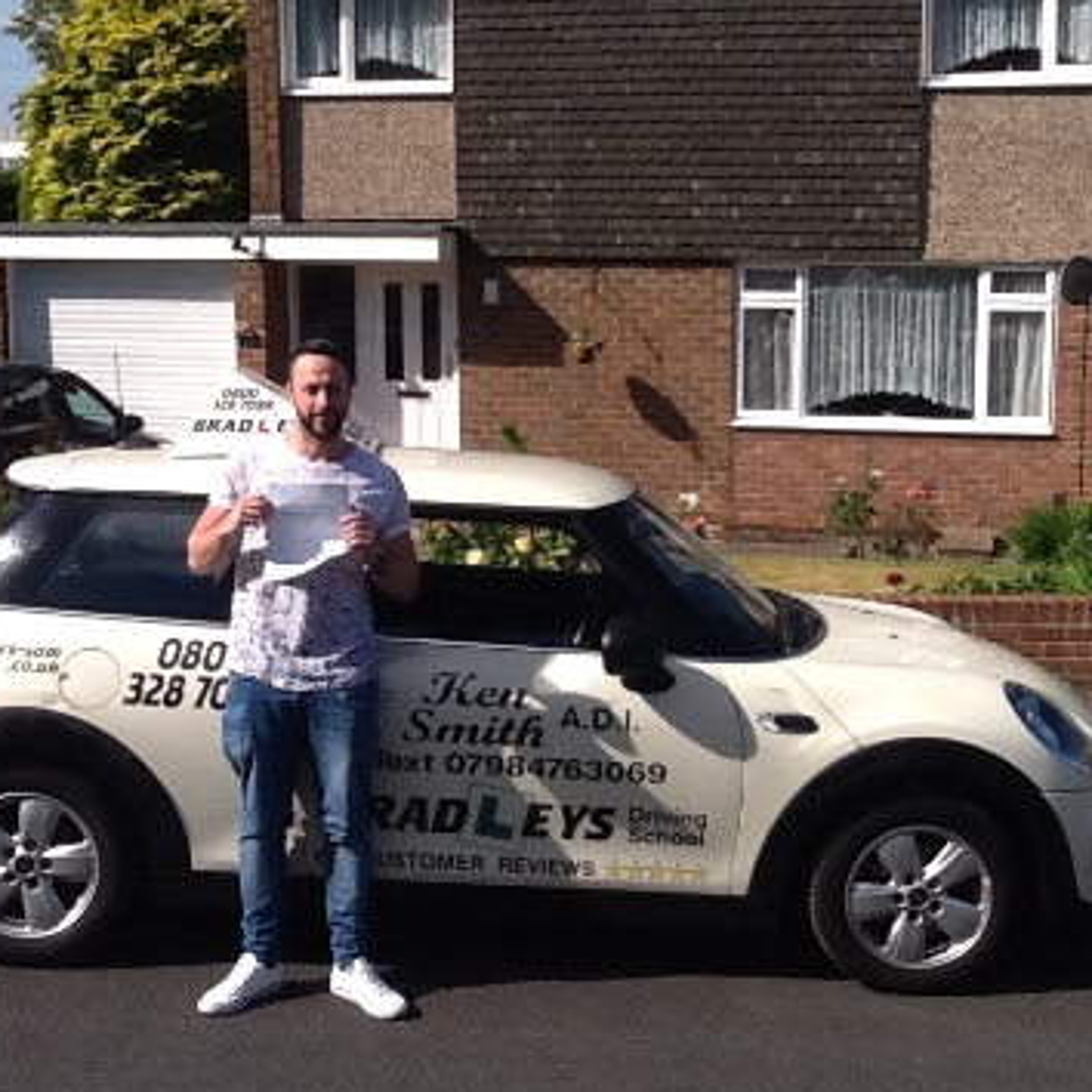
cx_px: 534
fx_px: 1963
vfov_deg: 31.1
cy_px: 551
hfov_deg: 31.1
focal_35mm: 55
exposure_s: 1/1408
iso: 40
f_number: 2.4
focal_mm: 2.03
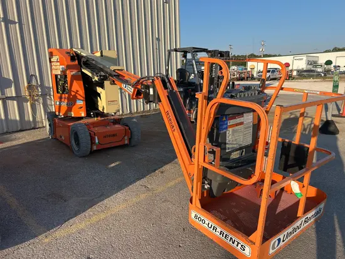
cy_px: 130
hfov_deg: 67.3
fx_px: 259
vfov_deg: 53.1
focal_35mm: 26
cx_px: 172
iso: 50
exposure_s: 1/2083
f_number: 1.5
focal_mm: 5.7
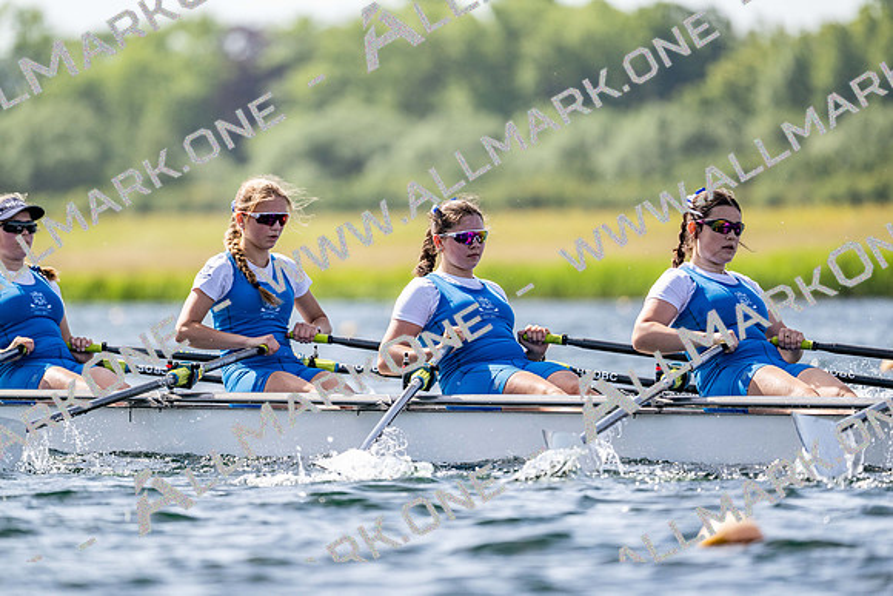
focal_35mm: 400
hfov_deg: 5.2
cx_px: 446
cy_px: 298
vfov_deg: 3.4
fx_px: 9924
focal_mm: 400
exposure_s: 1/2500
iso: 320
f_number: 4.5
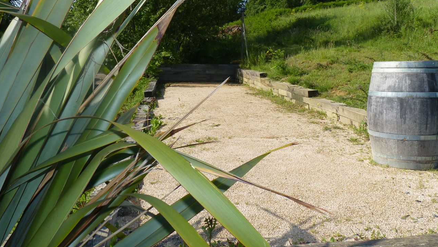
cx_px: 228
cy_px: 79
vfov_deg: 35.2
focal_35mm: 33
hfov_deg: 59.5
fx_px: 383
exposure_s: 1/800
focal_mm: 4.8
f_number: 3.6
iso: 100
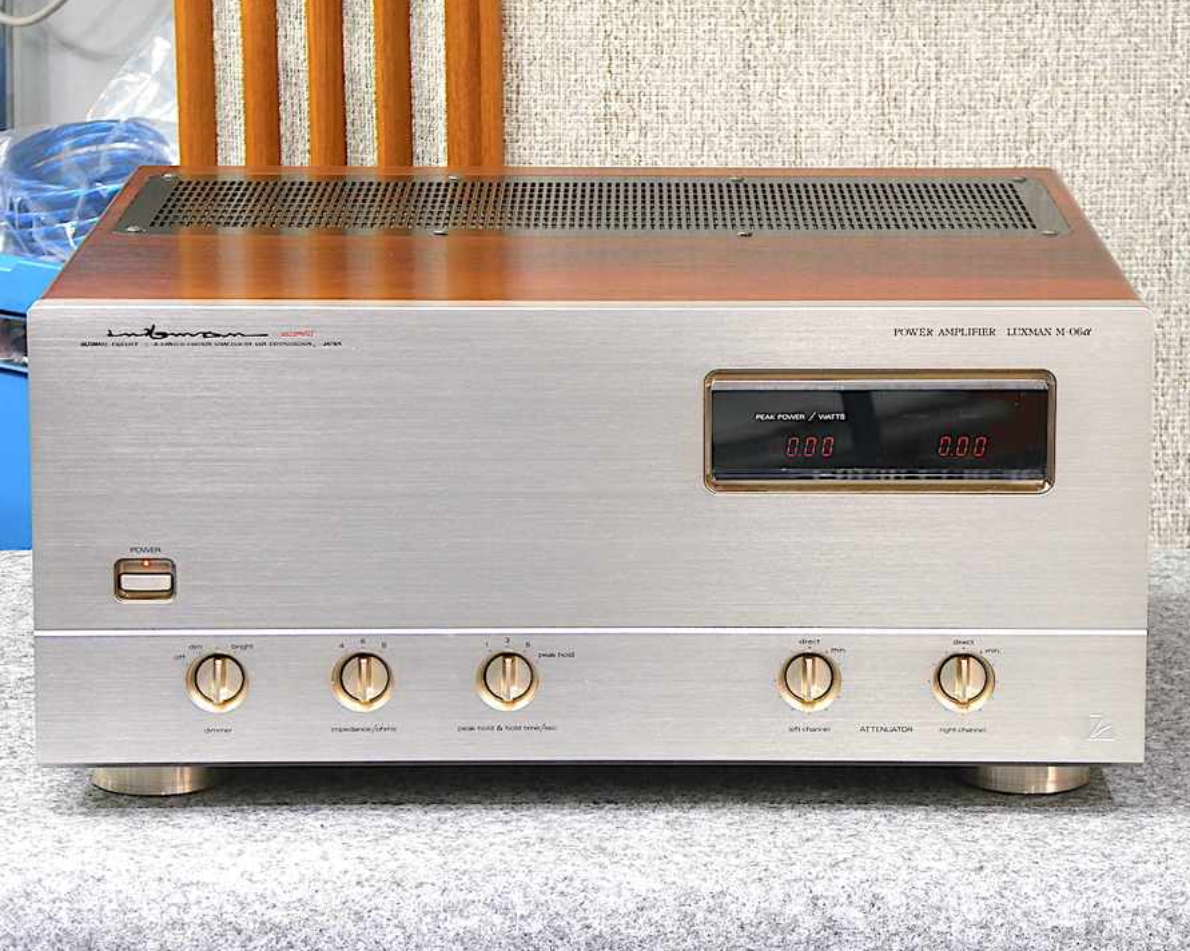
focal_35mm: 121
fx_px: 4260
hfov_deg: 15.9
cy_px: 476
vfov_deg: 12.7
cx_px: 598
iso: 200
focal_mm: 20.6
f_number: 5.1
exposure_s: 1/5
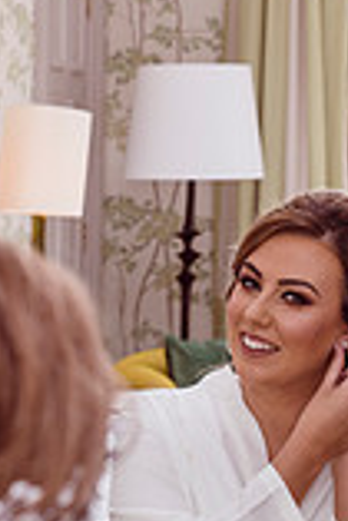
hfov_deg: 9.6
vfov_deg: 14.2
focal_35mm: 143
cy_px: 60
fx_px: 2069
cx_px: 119
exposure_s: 1/60
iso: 320
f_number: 5.6
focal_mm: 50
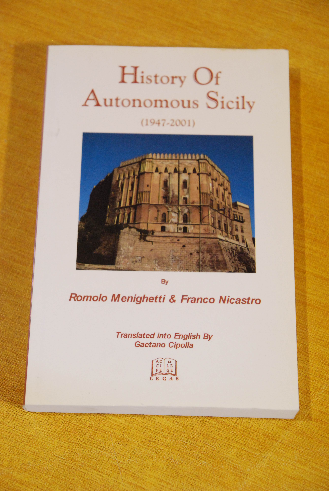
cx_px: 164
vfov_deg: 27.0
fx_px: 1025
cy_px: 246
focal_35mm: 75
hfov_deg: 18.2
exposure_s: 1/60
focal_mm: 50
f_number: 4.5
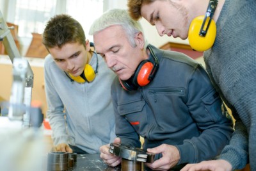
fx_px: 249
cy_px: 86
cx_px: 128
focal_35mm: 35
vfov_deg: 37.9
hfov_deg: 54.4
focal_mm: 35
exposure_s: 1/80
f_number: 2.8
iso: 320
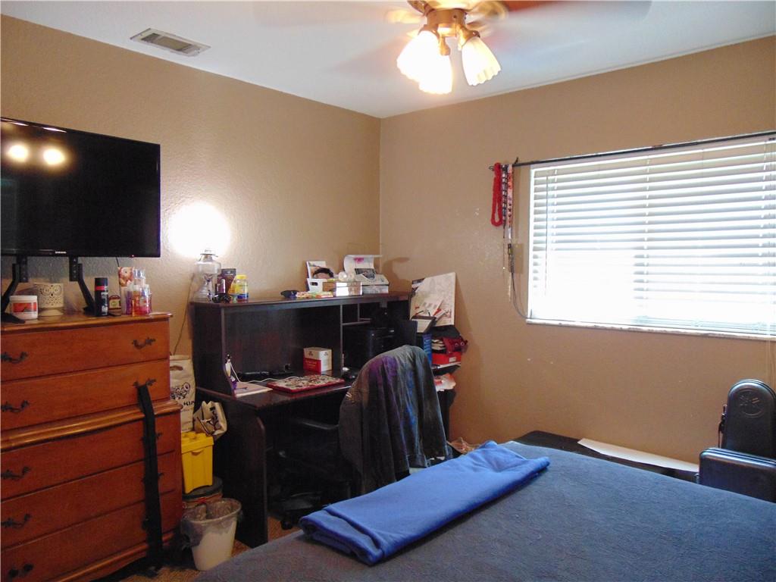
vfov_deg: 54.9
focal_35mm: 25
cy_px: 291
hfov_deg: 69.4
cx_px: 388
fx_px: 560
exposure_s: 1/30
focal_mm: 4.5
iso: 400
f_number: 3
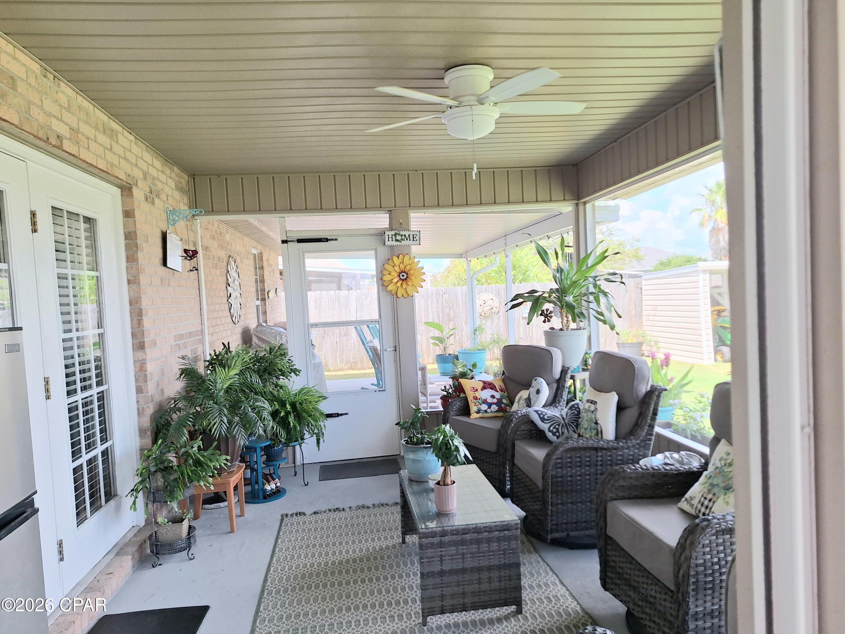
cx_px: 422
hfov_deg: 73.9
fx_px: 561
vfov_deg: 58.9
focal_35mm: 23
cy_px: 317
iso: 40
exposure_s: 1/286
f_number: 1.8
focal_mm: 5.54
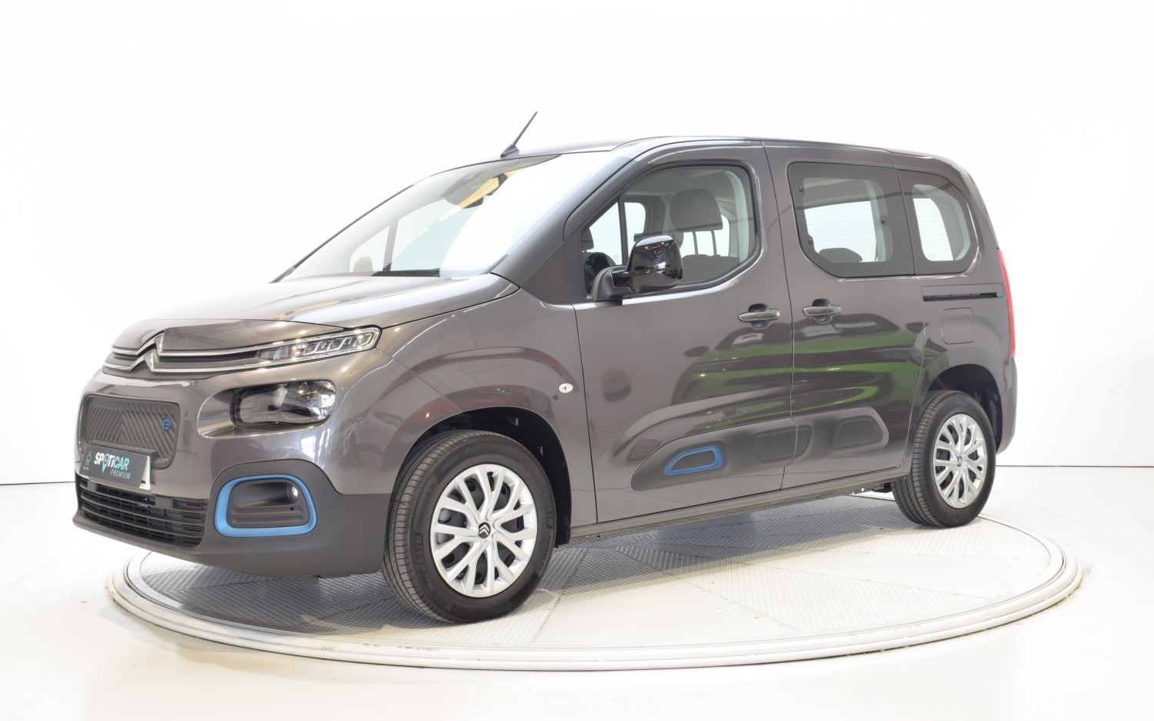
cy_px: 349
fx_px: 1352
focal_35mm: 43
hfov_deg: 46.2
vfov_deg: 29.9
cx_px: 578
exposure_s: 1
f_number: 16
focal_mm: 28
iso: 100
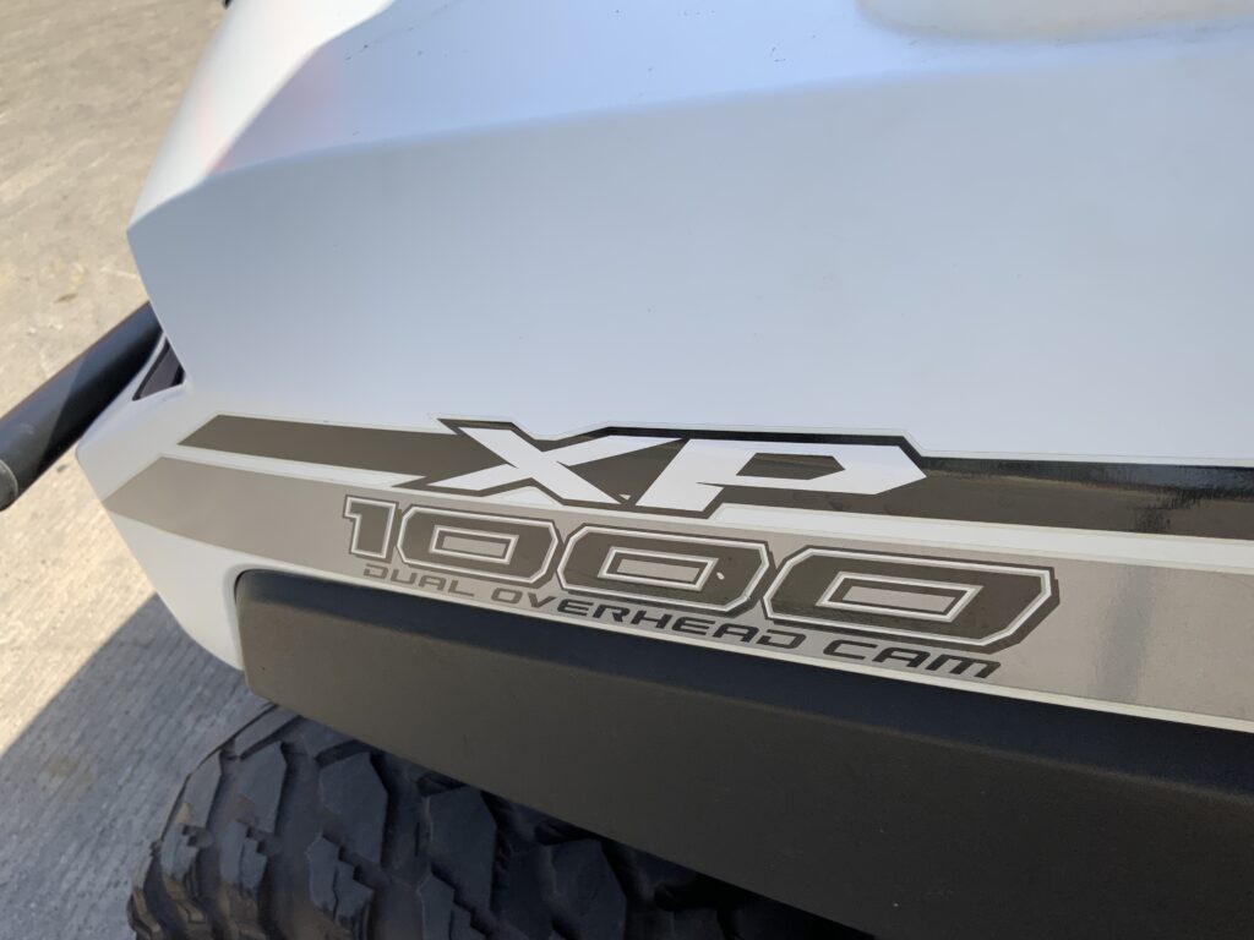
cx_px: 627
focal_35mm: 29
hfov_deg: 61.7
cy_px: 470
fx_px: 1051
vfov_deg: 48.2
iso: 16
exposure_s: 1/855
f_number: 1.8
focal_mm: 3
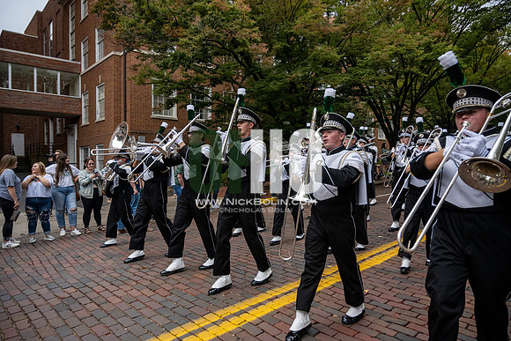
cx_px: 256
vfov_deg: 53.2
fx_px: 341
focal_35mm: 24
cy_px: 170
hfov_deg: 73.7
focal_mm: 24
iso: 800
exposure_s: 1/1600
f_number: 4
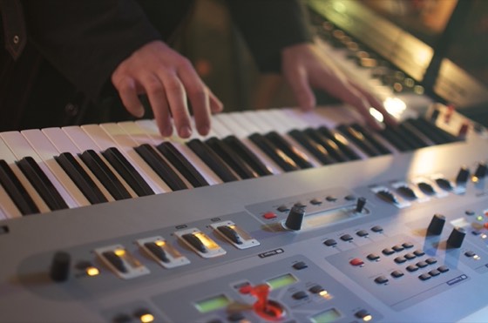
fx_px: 710
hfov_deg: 37.9
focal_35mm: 52
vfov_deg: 25.6
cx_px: 244
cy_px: 162
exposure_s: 1/80
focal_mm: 35
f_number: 1.8
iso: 800
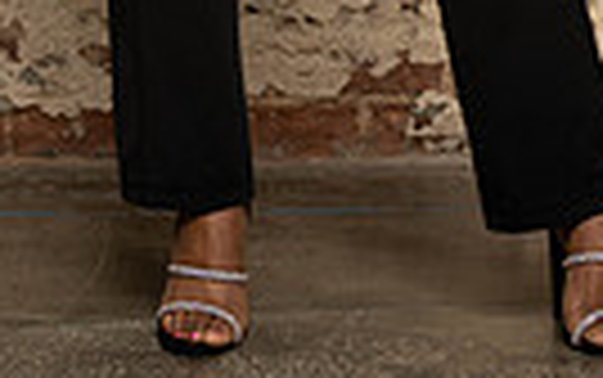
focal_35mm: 291
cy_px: -594
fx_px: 4786
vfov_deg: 4.4
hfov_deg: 7.2
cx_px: 259
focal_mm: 85
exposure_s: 1/160
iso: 200
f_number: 6.3
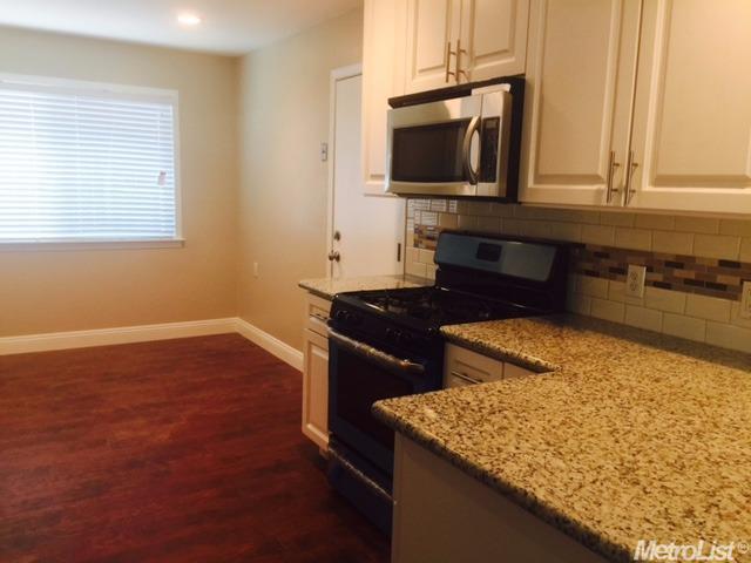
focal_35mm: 29
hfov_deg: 61.7
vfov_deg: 48.2
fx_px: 629
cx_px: 376
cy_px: 282
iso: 32
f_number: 2.2
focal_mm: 4.15
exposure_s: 1/15
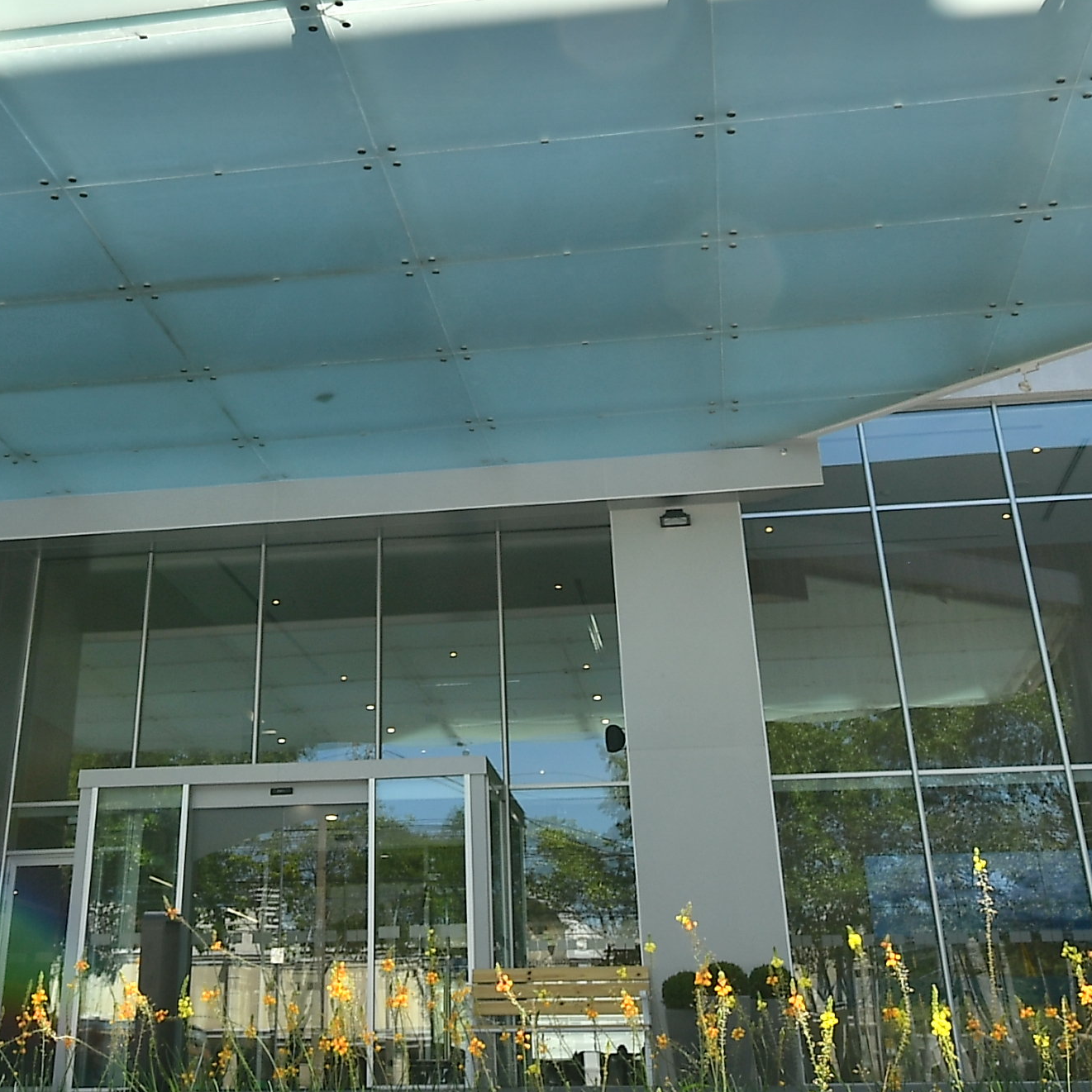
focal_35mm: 44
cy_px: 110
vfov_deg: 35.8
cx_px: 408
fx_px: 1583
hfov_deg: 37.8
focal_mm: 11
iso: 100
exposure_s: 1/100
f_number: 10
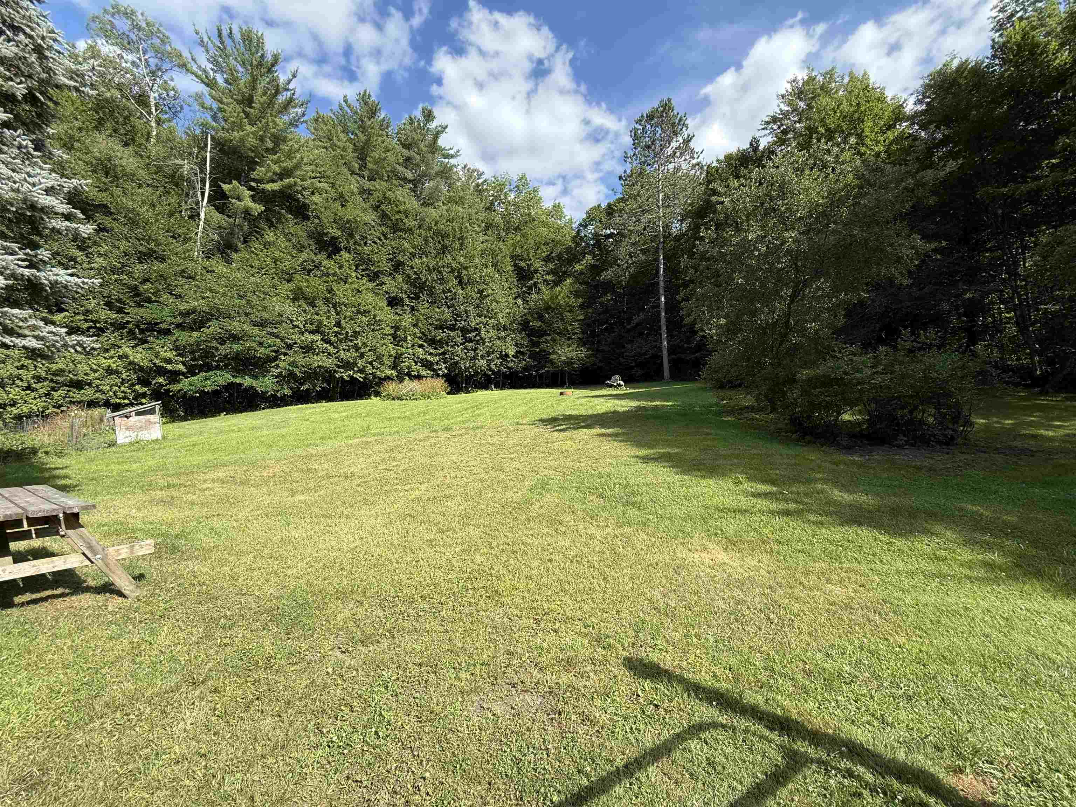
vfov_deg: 85.7
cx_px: 538
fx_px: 435
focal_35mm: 14
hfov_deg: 102.1
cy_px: 404
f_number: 2.2
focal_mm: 2.22
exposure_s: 1/734
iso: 50
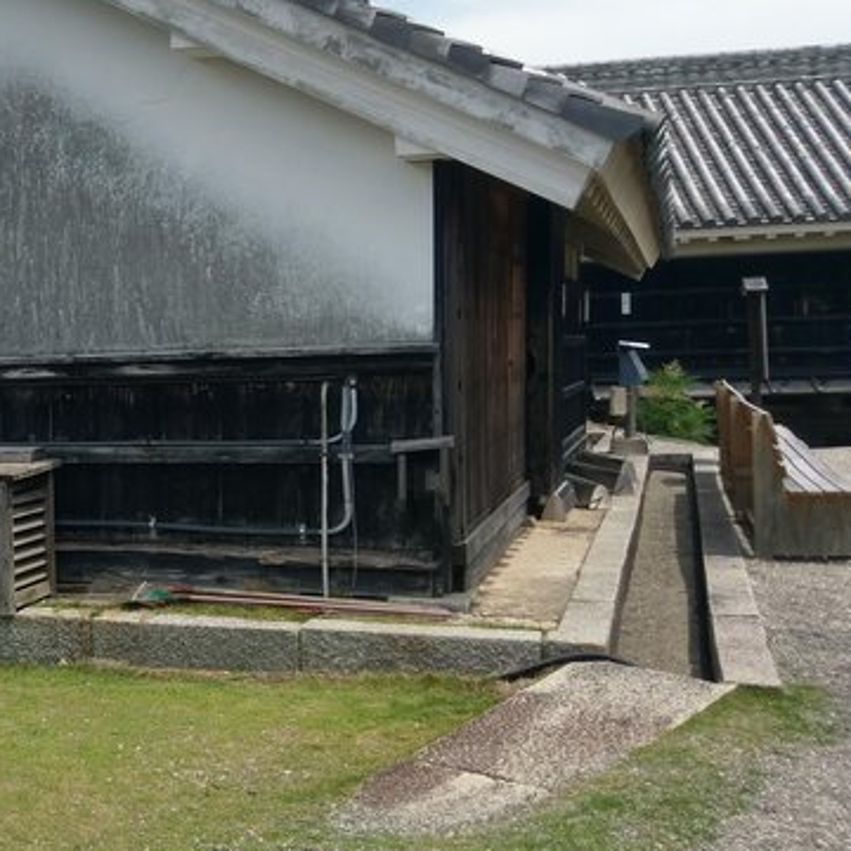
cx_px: -21
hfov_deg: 30.7
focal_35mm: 51
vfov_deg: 33.4
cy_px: 423
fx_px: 1418
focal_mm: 4.58
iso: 100
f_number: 1.8
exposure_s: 1/2341
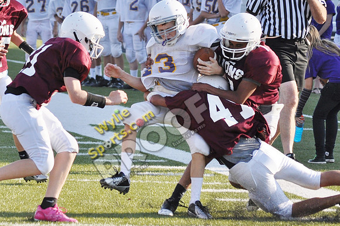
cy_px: 113
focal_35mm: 180
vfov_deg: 7.6
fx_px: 1698
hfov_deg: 11.4
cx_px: 170
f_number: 5
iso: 400
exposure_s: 1/1250
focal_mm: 120
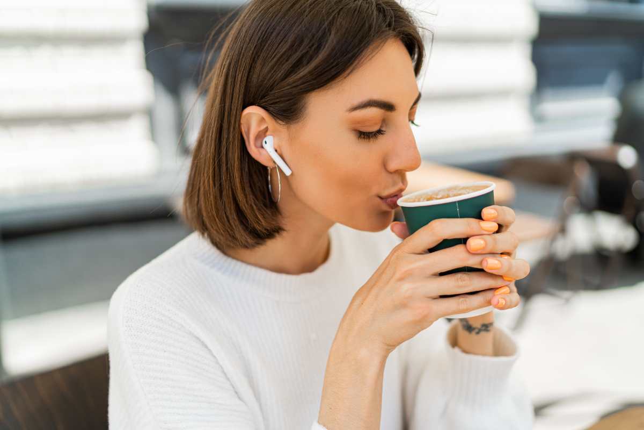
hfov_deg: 54.4
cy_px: 215
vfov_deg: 37.9
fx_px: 626
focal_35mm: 35
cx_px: 322
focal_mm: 35
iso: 64
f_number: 1.6
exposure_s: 1/1250
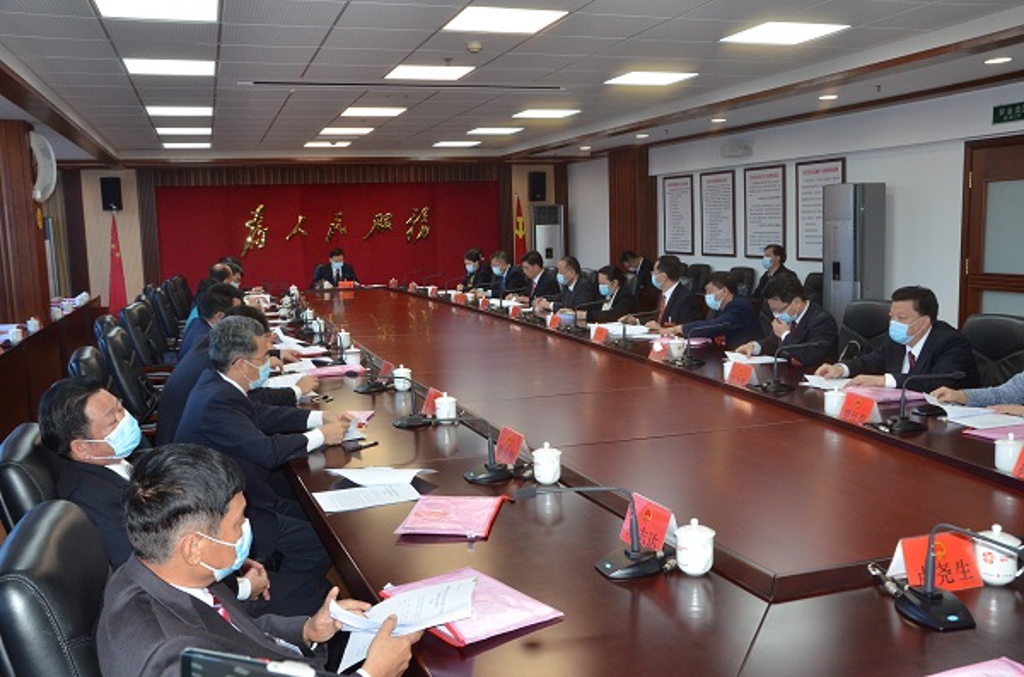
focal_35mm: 33
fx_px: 936
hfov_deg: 57.3
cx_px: 512
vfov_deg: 39.8
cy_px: 338
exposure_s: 1/200
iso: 1600
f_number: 5.6
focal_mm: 22
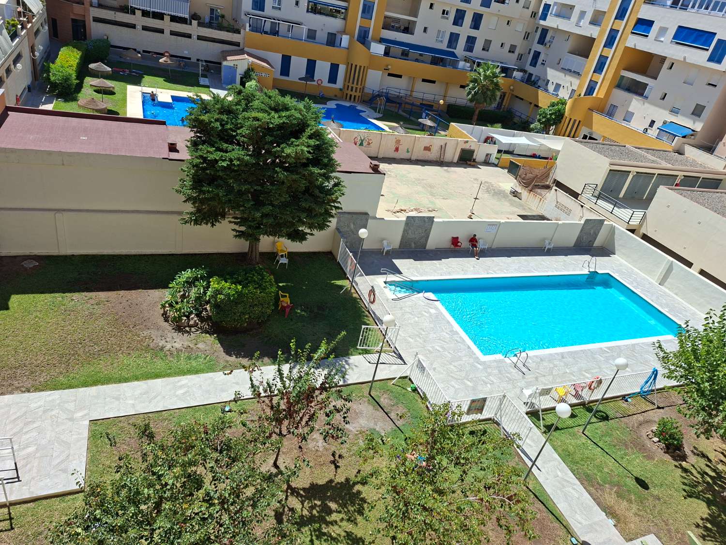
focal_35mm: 23
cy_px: 272
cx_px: 363
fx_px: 482
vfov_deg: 58.9
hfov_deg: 73.9
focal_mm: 5.54
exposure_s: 1/1992
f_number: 1.8
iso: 50
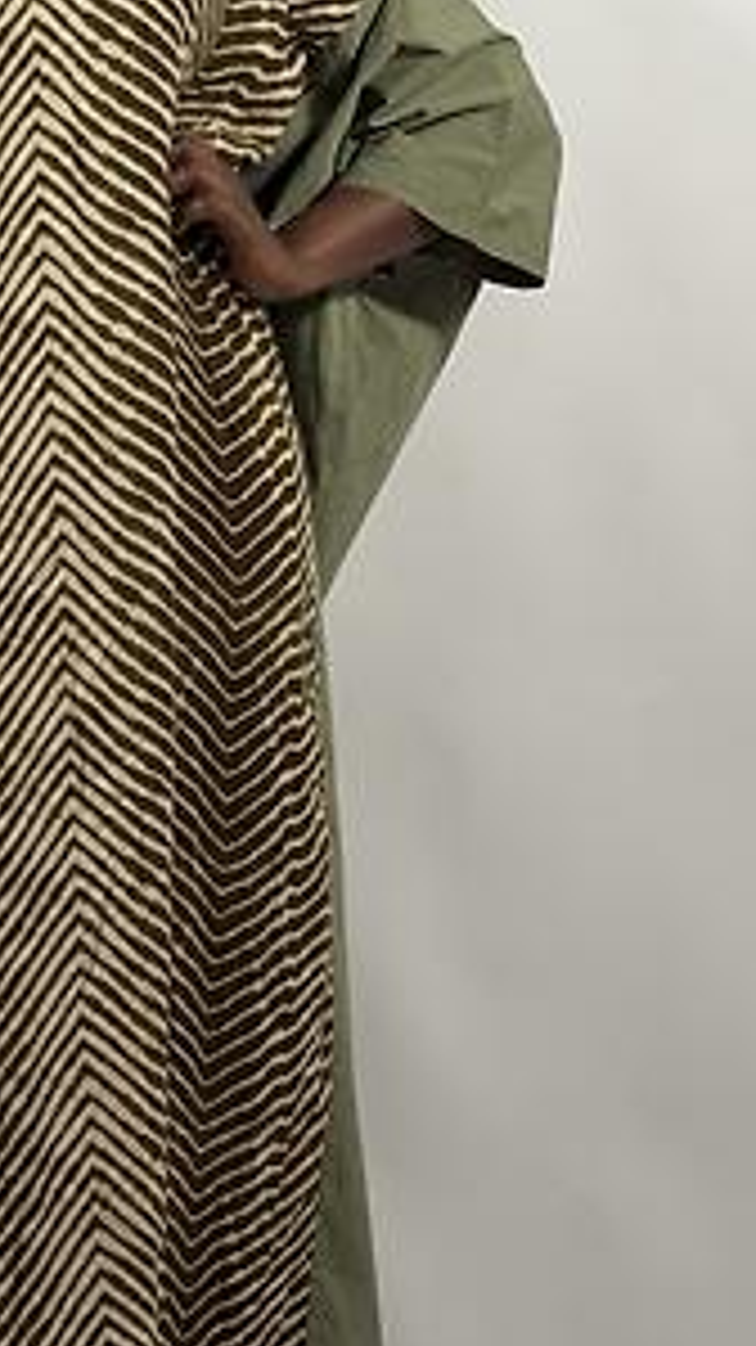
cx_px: -22
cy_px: 621
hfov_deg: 11.4
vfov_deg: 20.4
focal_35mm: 105
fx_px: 3745
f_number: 1.78
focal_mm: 6.76
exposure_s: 1/100
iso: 80
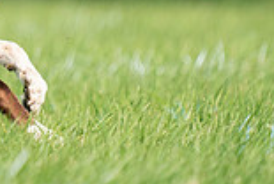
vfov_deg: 0.6
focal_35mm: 2239
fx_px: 17074
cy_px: -105
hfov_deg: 0.9
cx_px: -161
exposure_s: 1/4000
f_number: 6.3
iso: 1600
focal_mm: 600
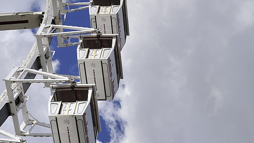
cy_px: 38
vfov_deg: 11.7
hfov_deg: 20.6
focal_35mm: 103
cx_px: 180
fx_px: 694
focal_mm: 50
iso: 200
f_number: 6.3
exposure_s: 1/3200
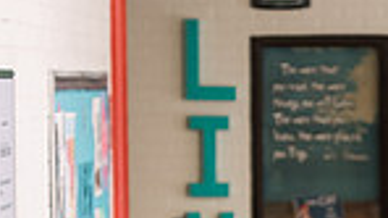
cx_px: 505
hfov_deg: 4.3
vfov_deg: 2.4
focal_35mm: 506
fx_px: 5202
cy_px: 425
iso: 1000
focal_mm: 116
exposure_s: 1/400
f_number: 3.5
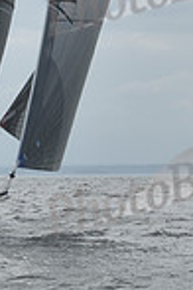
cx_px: -56
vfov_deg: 5.4
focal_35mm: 376
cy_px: -89
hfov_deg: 3.6
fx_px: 3023
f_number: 8
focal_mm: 95
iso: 200
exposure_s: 1/1250
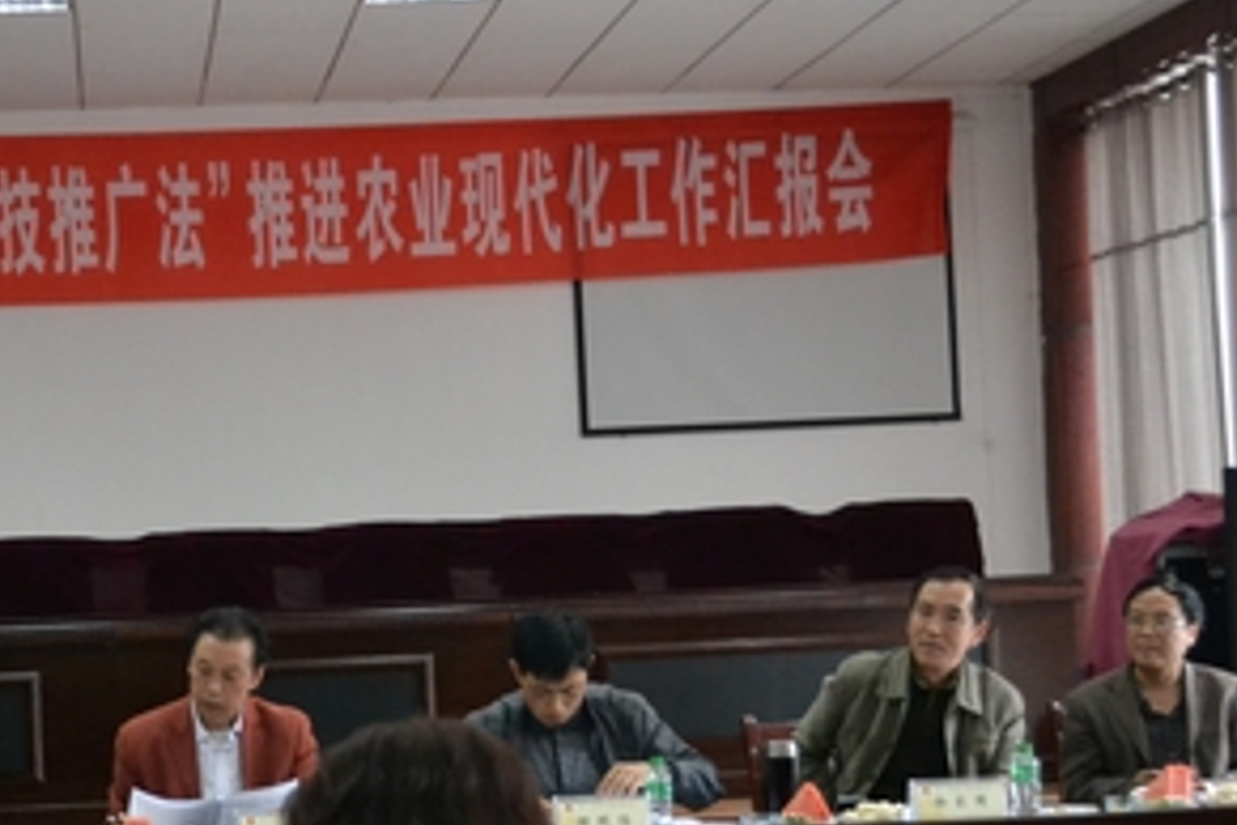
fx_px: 2336
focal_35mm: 68
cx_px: 259
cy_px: 551
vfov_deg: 20.0
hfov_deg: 29.0
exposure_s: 1/125
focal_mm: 24
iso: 3200
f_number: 4
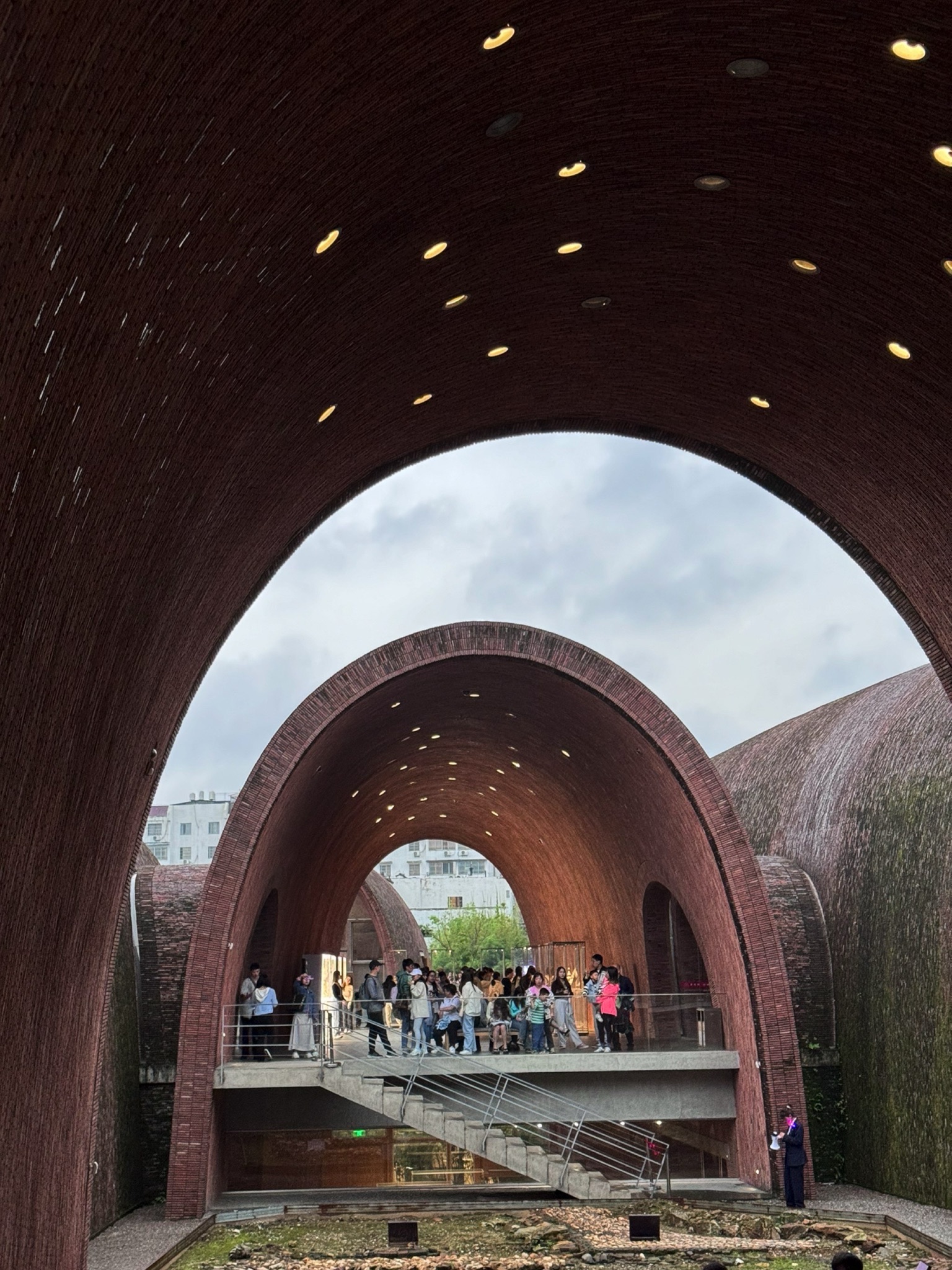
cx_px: 476
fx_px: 1760
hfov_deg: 30.3
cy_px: 635
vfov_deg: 39.7
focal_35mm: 48
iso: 250
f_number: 1.78
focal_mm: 6.86
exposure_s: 1/60
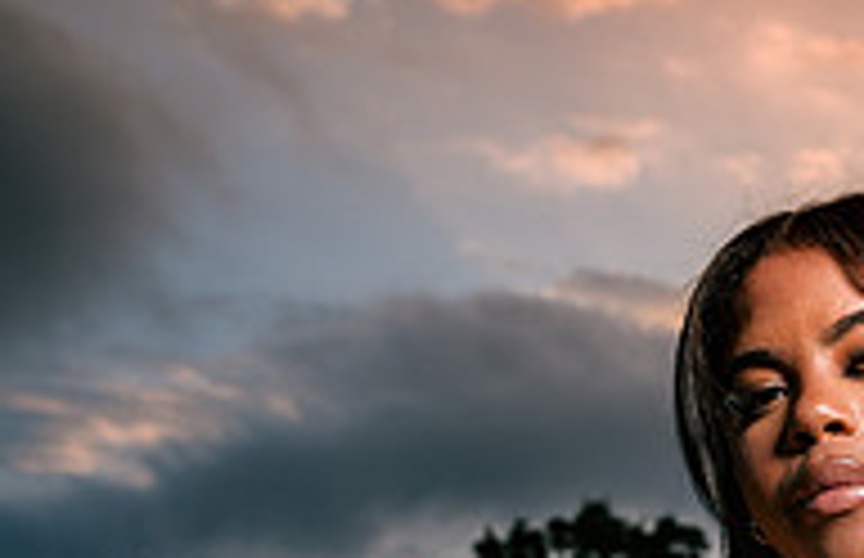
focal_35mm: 73
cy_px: 802
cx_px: 729
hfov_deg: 27.2
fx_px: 1735
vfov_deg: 16.8
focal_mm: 24
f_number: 4
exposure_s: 1/125
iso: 64
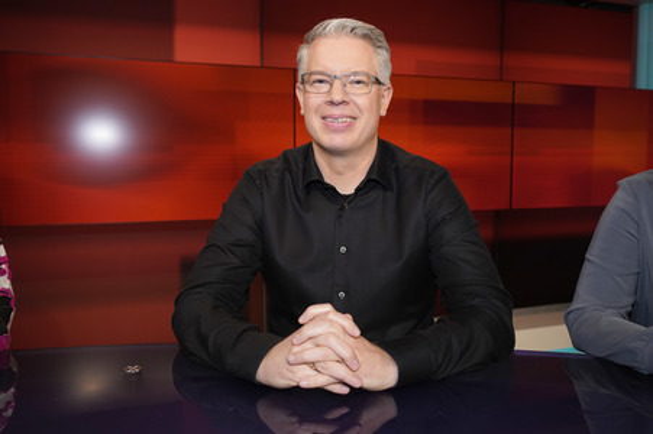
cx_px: 326
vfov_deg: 46.3
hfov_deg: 65.5
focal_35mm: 28
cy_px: 217
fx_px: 508
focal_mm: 28
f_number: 5
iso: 1600
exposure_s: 1/160
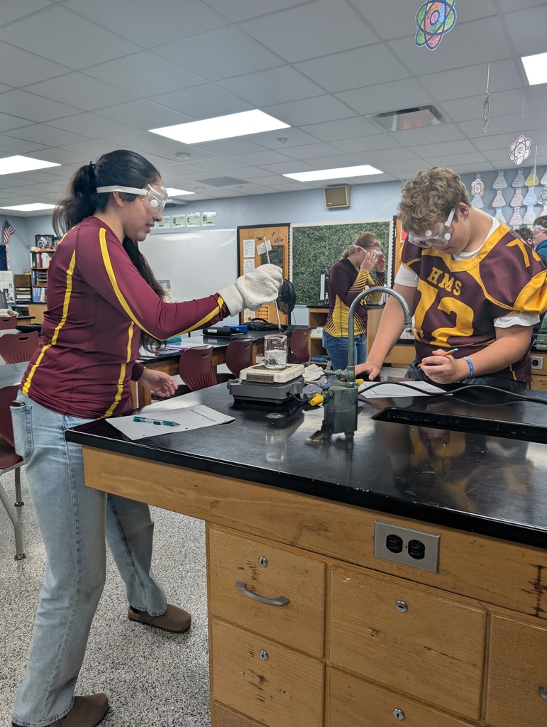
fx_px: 504
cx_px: 274
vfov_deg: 71.5
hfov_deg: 56.9
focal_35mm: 24
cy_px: 364
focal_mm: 6.9
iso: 77
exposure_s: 1/120
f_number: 1.68
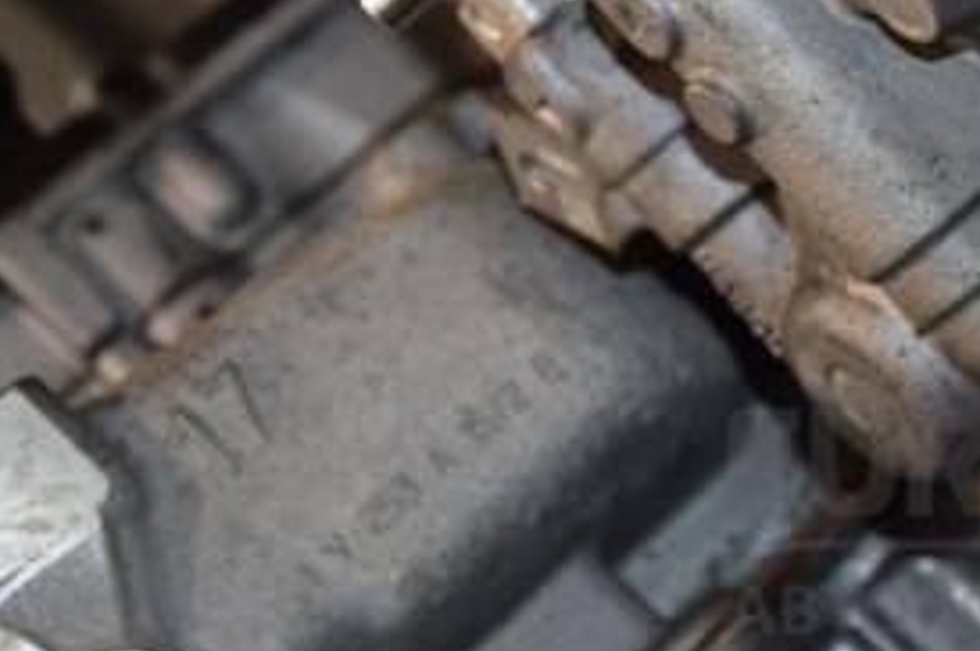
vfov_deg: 10.8
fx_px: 3399
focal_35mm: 125
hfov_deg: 16.4
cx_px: 662
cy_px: -14
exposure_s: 1/60
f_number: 5
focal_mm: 38
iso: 800
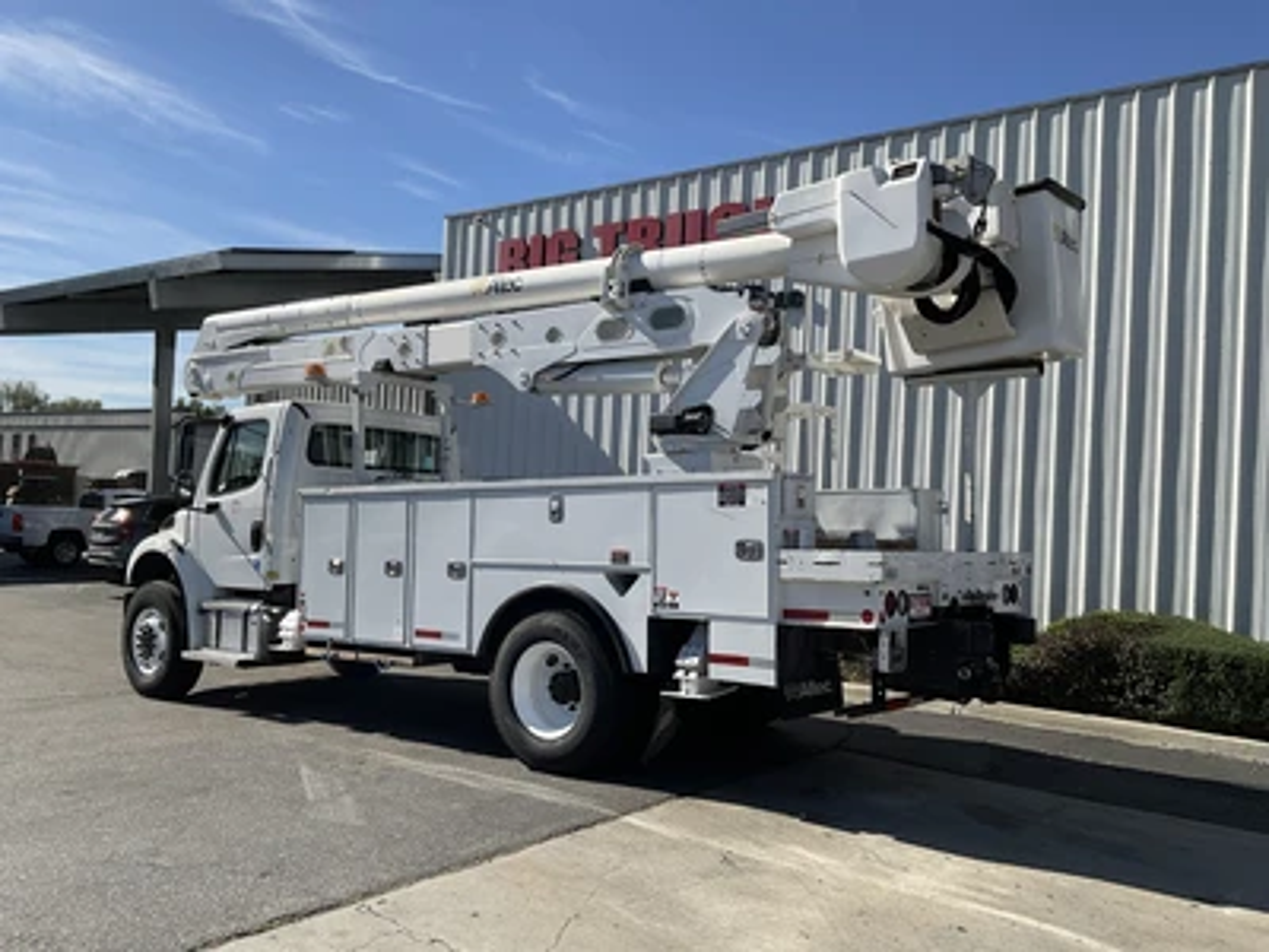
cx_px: 634
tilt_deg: +1.1
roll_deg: -3.4
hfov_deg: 61.7
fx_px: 1063
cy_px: 476
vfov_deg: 48.2
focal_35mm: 29
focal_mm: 3
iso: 16
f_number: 1.8
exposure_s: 1/2058
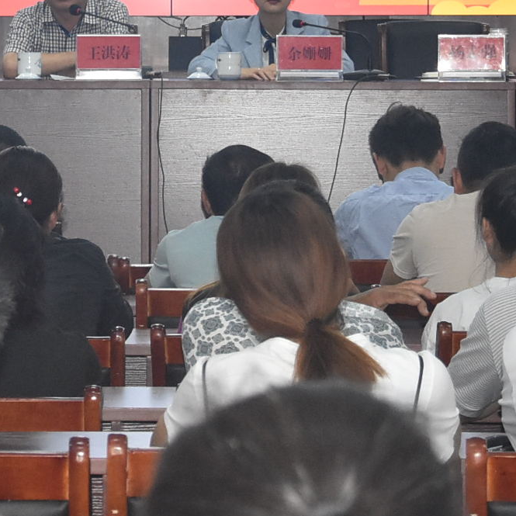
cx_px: 151
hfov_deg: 7.3
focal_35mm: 241
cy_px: -25
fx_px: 4064
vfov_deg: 7.2
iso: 2000
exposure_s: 1/200
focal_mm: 42
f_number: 6.3
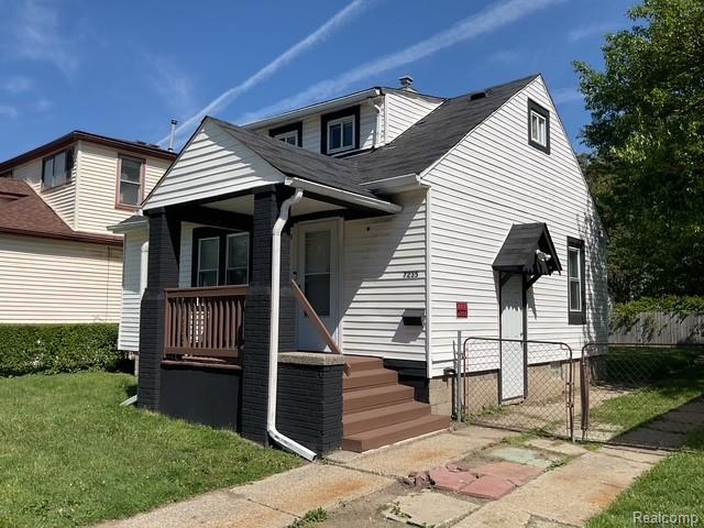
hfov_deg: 61.7
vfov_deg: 48.2
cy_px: 264
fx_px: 590
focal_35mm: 29
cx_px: 352
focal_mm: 3
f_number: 1.8
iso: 16
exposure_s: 1/3125
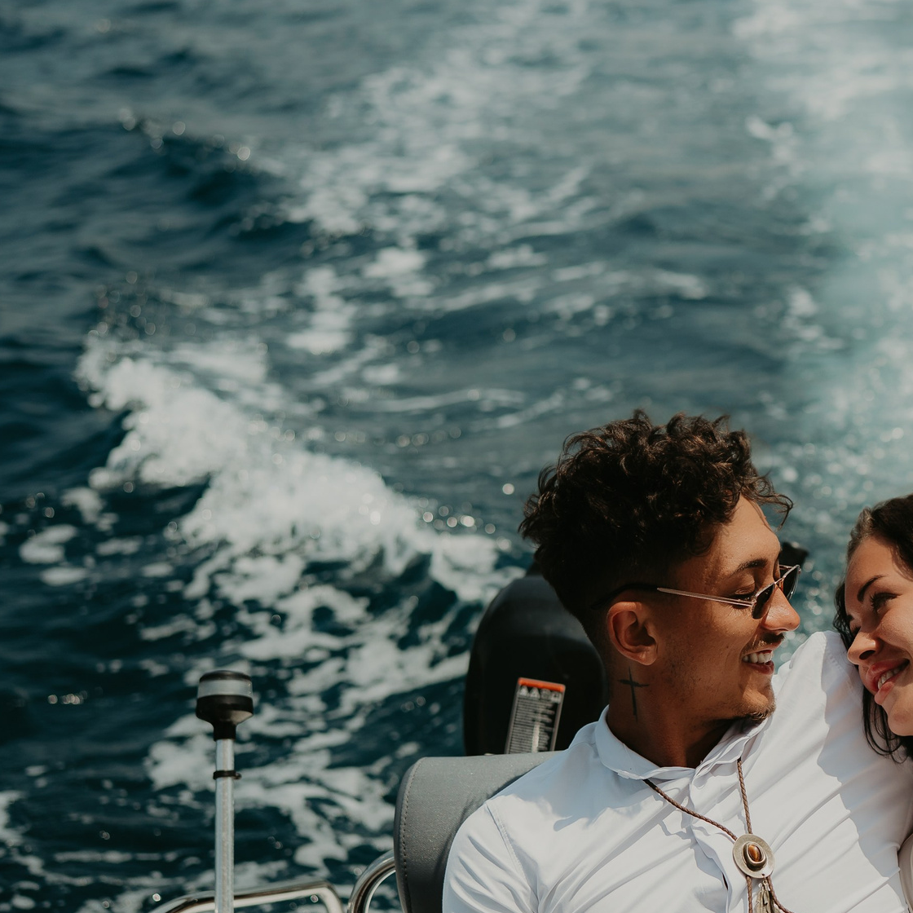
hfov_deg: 23.7
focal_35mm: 68
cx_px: 1021
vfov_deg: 25.3
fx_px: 2029
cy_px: 511
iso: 160
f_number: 2
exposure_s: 1/6400
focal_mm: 35
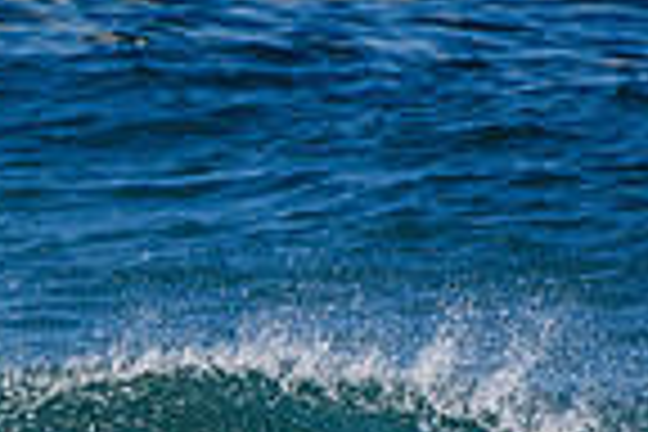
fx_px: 54428
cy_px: 614
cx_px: -526
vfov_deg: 0.5
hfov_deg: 0.7
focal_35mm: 3024
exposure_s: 1/2000
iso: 220
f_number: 5.6
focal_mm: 500
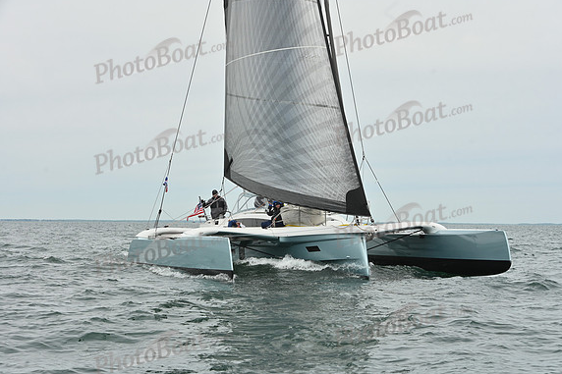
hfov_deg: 28.5
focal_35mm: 71
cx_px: 284
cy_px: 186
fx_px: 1108
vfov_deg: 19.2
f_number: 9
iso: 320
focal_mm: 70
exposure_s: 1/1250
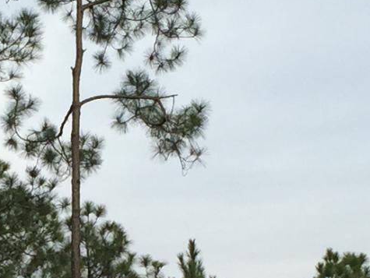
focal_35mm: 183
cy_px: 294
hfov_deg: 10.7
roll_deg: +0.6
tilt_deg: +8.8
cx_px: 18
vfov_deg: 8.1
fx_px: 1958
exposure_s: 1/964
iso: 32
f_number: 2.2
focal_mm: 4.15
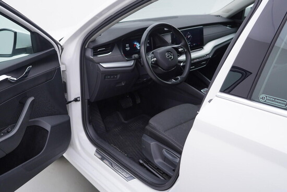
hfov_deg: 53.1
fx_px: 287
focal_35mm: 36
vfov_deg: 36.9
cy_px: 96
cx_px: 144
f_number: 3.5
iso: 125
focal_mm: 24
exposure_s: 1/60
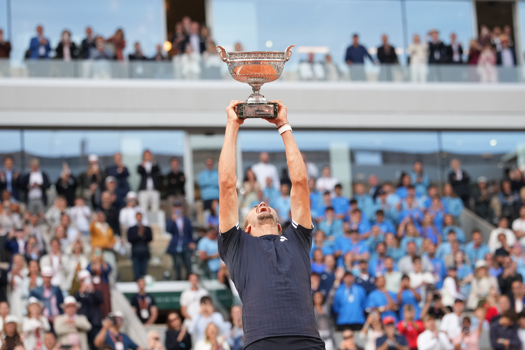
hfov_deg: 17.5
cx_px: 262
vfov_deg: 11.7
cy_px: 175
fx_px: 1706
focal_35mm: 117
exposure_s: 1/4000
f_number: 2
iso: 1250
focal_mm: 78
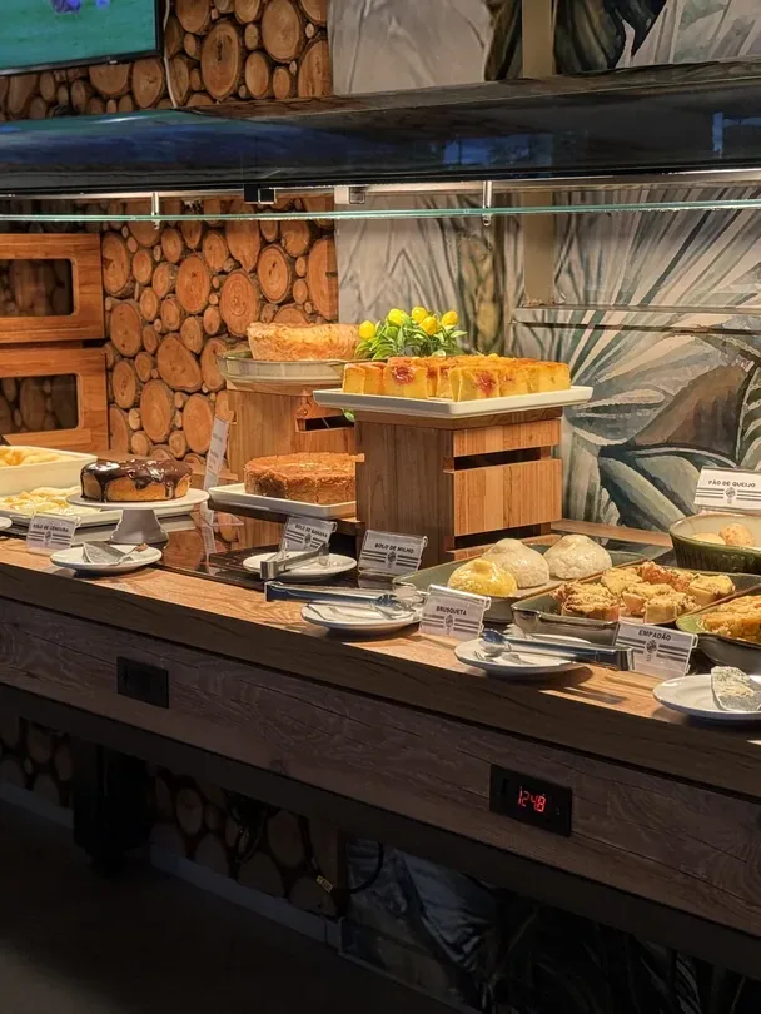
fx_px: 1406
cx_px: 380
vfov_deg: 39.6
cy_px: 507
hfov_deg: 30.3
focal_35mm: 48
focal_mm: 6.76
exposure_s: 1/60
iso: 64
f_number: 1.78
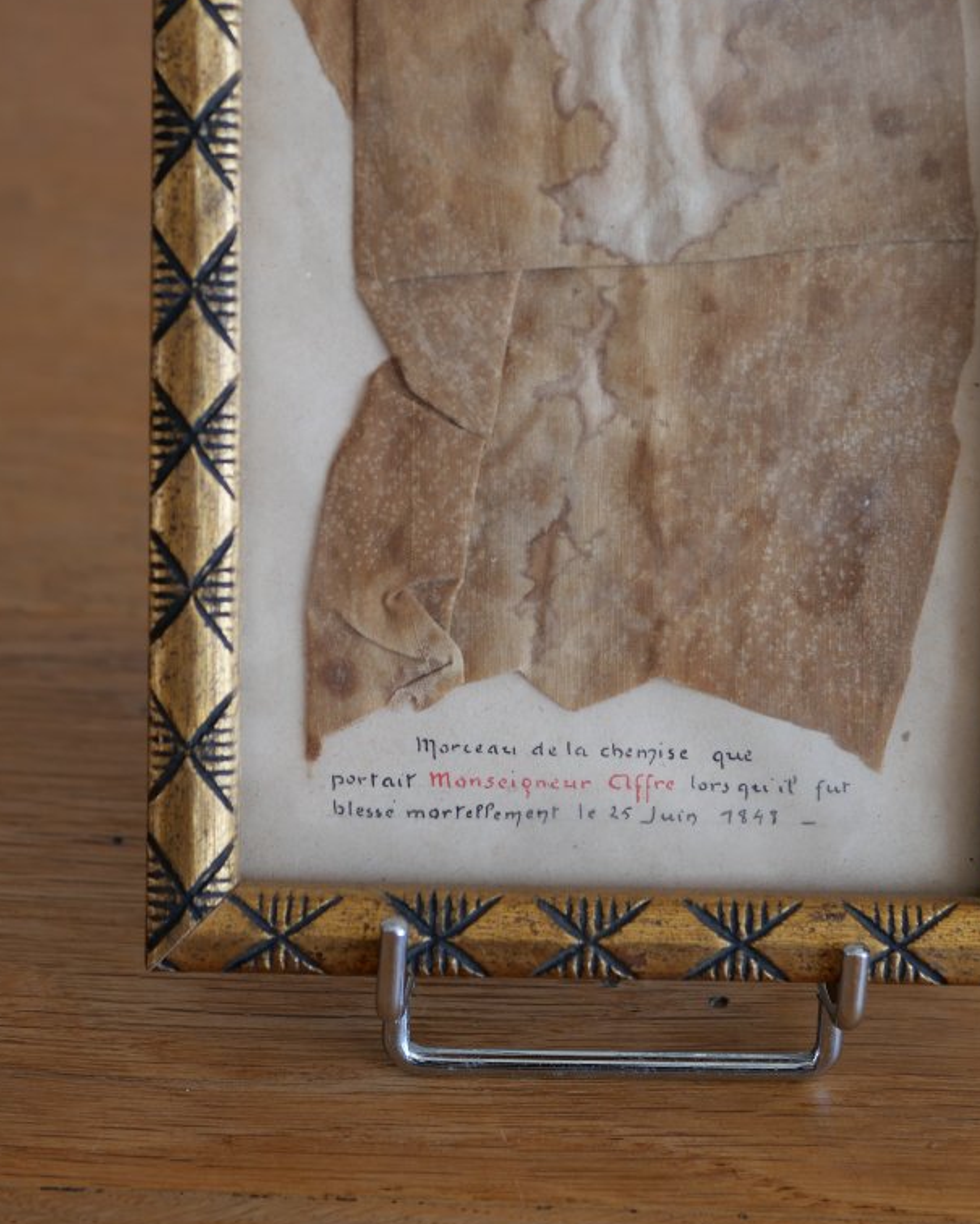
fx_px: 3371
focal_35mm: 93
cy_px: 431
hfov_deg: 16.5
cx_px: 614
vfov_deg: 20.5
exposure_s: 1/60
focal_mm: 30
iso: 200
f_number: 2.8
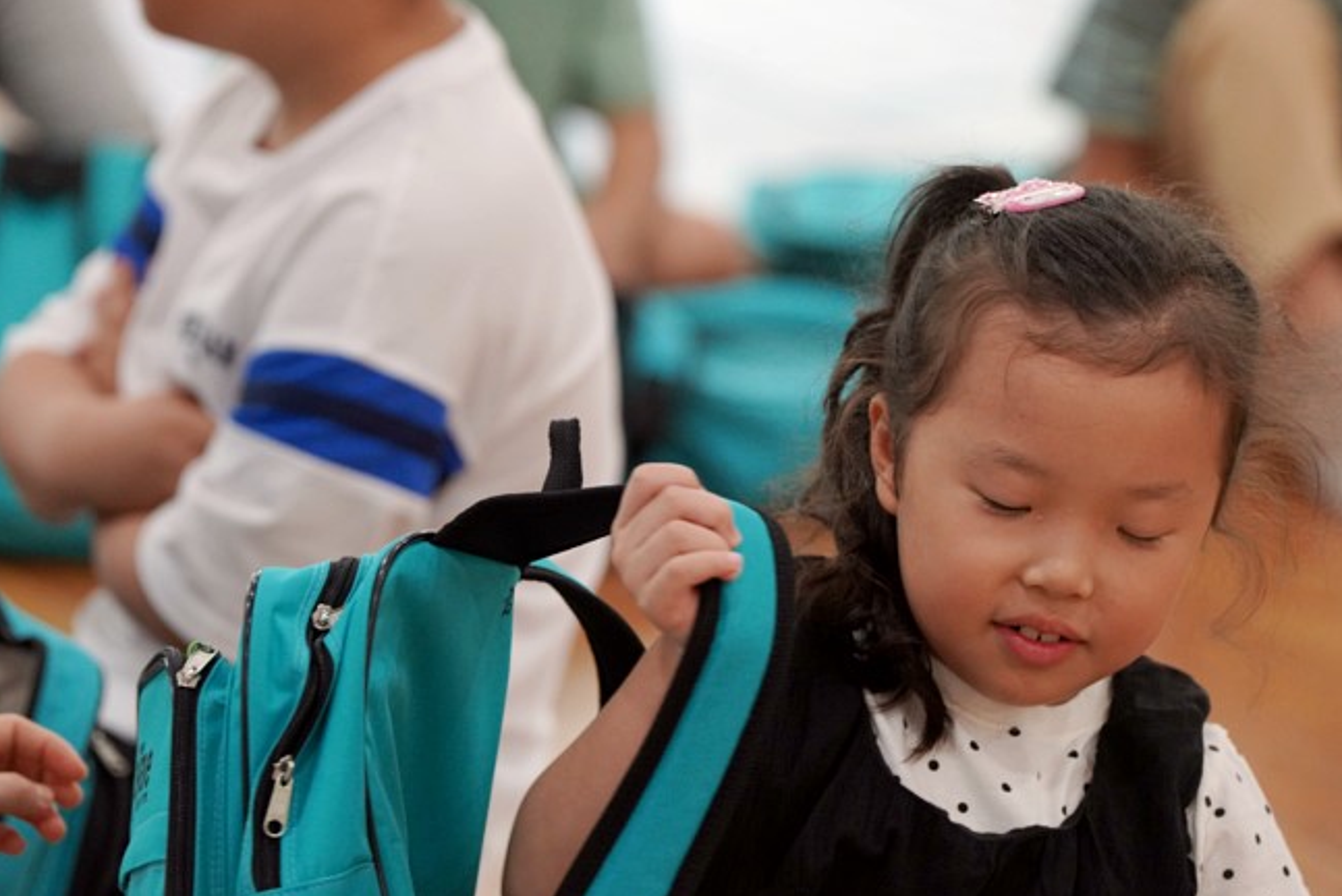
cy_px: 415
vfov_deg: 4.9
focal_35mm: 278
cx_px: 765
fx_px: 10367
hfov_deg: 7.4
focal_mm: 200
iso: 1600
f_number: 4
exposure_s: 1/250
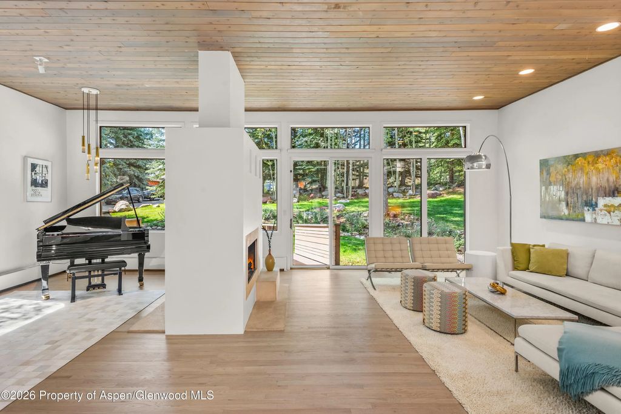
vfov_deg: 70.5
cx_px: 310
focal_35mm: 17
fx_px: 293
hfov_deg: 93.3
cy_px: 207
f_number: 9
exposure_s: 1/10
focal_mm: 17
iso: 400
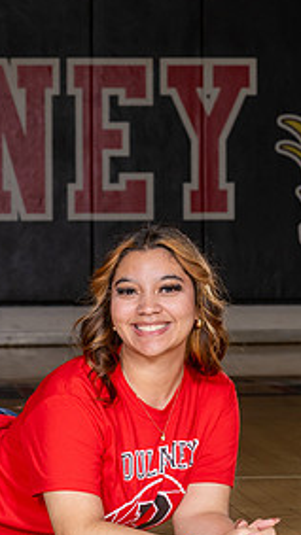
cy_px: 180
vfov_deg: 10.4
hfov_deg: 5.9
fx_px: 2940
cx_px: 126
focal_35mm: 207
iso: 400
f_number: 7.1
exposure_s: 1/100
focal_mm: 70
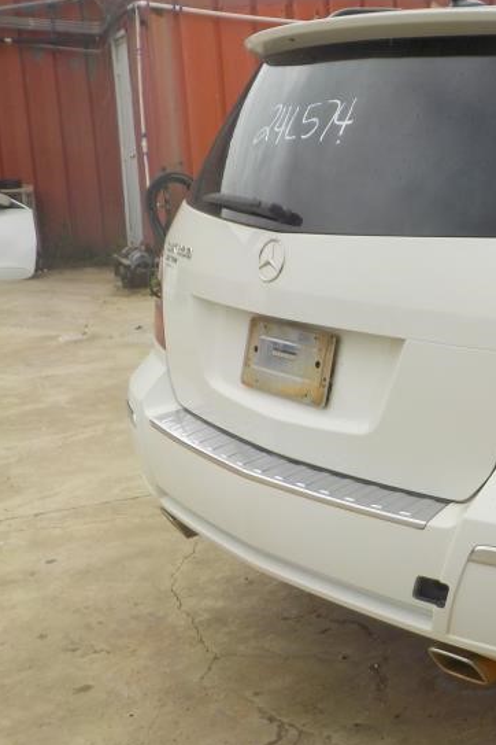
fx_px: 951
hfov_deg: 27.5
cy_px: 339
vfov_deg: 42.7
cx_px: 500
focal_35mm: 46
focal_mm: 4.1
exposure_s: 1/400
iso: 125
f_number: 3.3
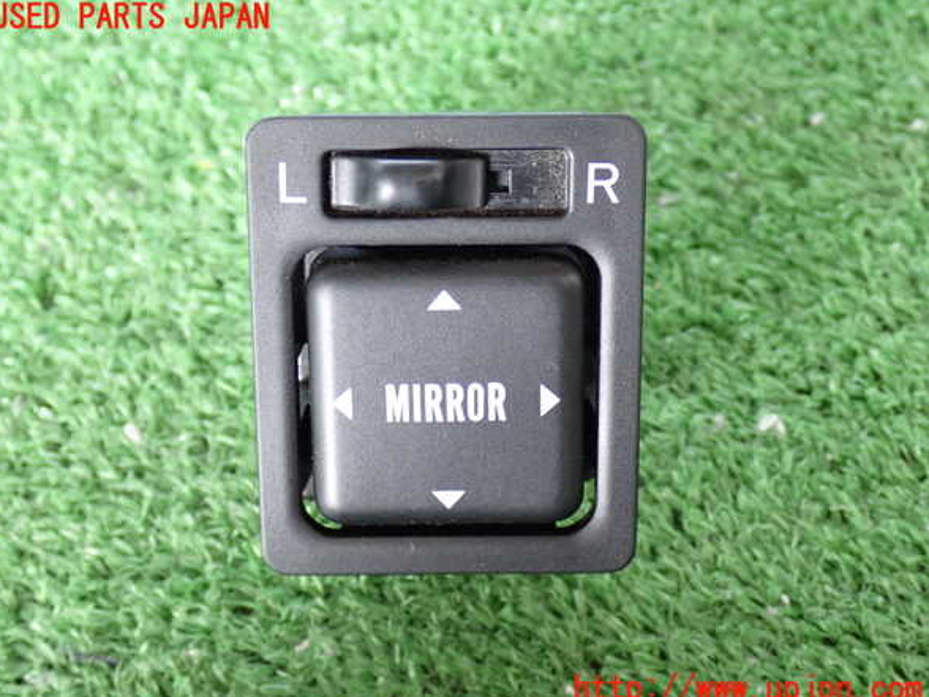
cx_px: 457
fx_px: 1369
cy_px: 354
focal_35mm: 51
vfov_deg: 28.6
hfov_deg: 37.5
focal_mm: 9.01
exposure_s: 1/25
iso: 800
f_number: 3.2
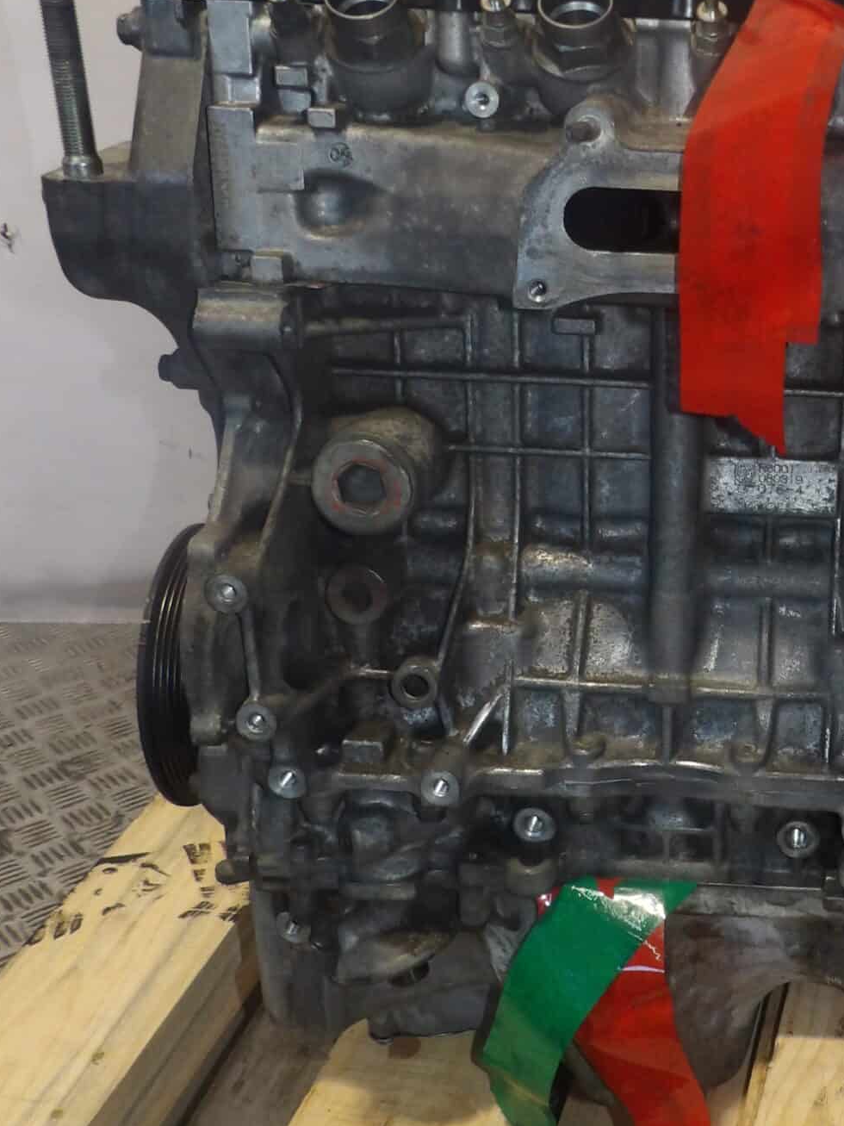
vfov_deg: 40.4
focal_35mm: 47
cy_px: 583
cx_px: 807
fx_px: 1528
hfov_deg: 29.2
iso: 200
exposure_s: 1/60
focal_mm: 4.3
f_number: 3.2
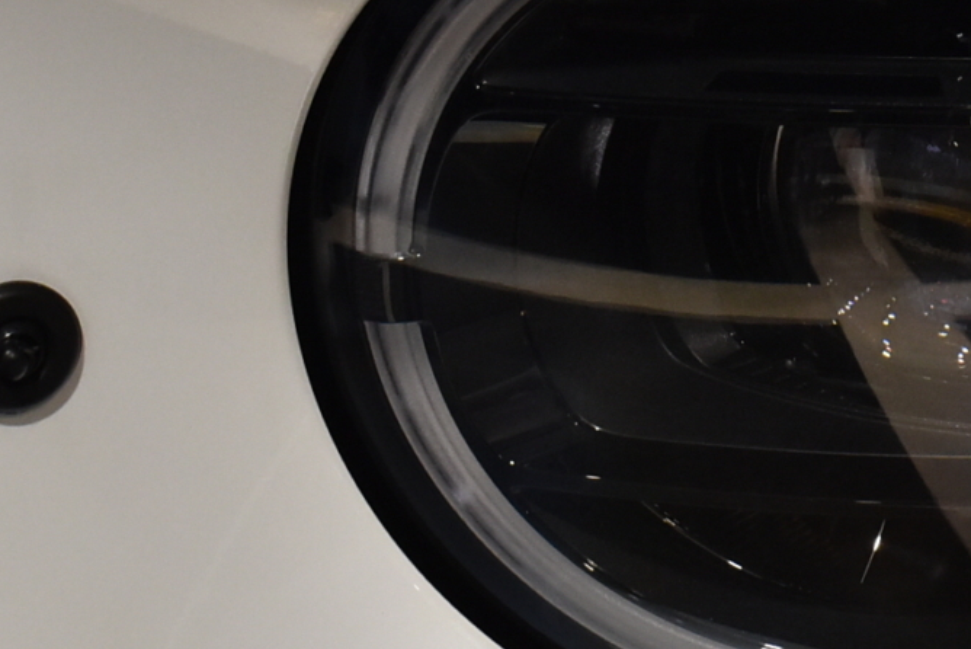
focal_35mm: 184
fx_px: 4965
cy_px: 18
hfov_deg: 11.0
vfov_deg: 7.4
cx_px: 1096
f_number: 8
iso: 900
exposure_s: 1/50
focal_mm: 32
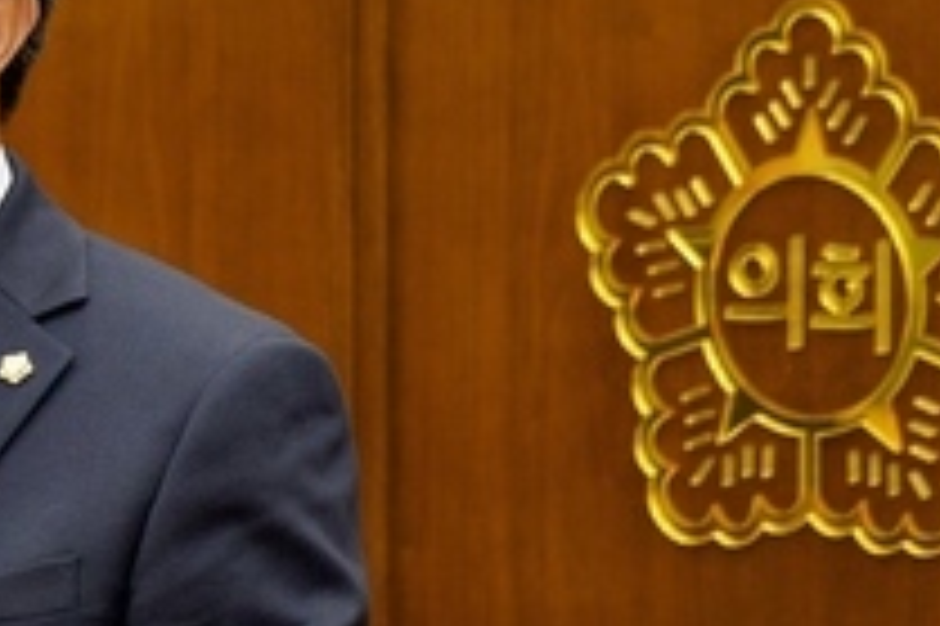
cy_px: 306
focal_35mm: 601
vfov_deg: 2.3
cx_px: -450
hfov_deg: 3.4
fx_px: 15680
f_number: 4
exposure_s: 1/125
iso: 900
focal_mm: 200
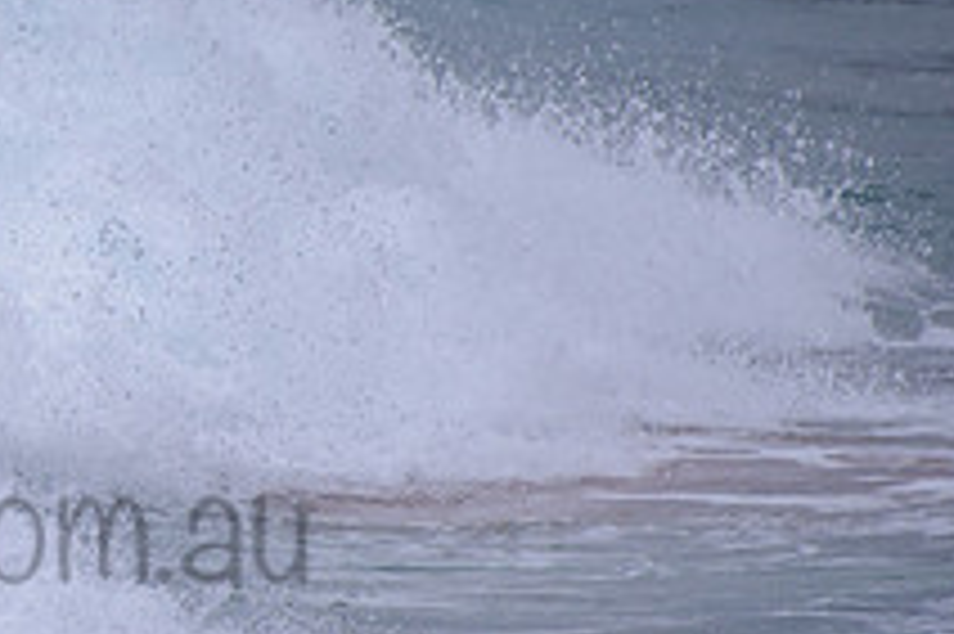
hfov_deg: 1.2
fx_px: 44484
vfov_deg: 0.8
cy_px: 282
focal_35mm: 1680
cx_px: -434
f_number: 5.6
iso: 180
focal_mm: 500
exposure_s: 1/2000
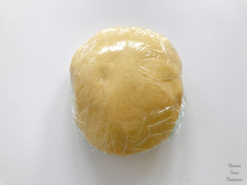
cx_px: 124
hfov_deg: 63.4
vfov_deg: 49.7
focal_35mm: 28
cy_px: 92
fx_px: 200
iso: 32
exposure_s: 1/121
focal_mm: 3.99
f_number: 1.8
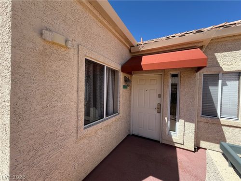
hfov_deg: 102.1
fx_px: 97
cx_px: 120
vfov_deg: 85.7
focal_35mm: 14
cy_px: 90
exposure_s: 1/770
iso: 25
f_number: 2.2
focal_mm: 2.22
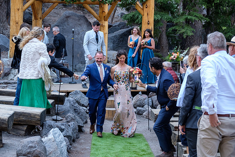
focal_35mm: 92
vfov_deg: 14.9
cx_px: 118
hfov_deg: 22.1
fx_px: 601
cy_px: 78
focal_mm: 61
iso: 640
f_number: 3.2
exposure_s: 1/105
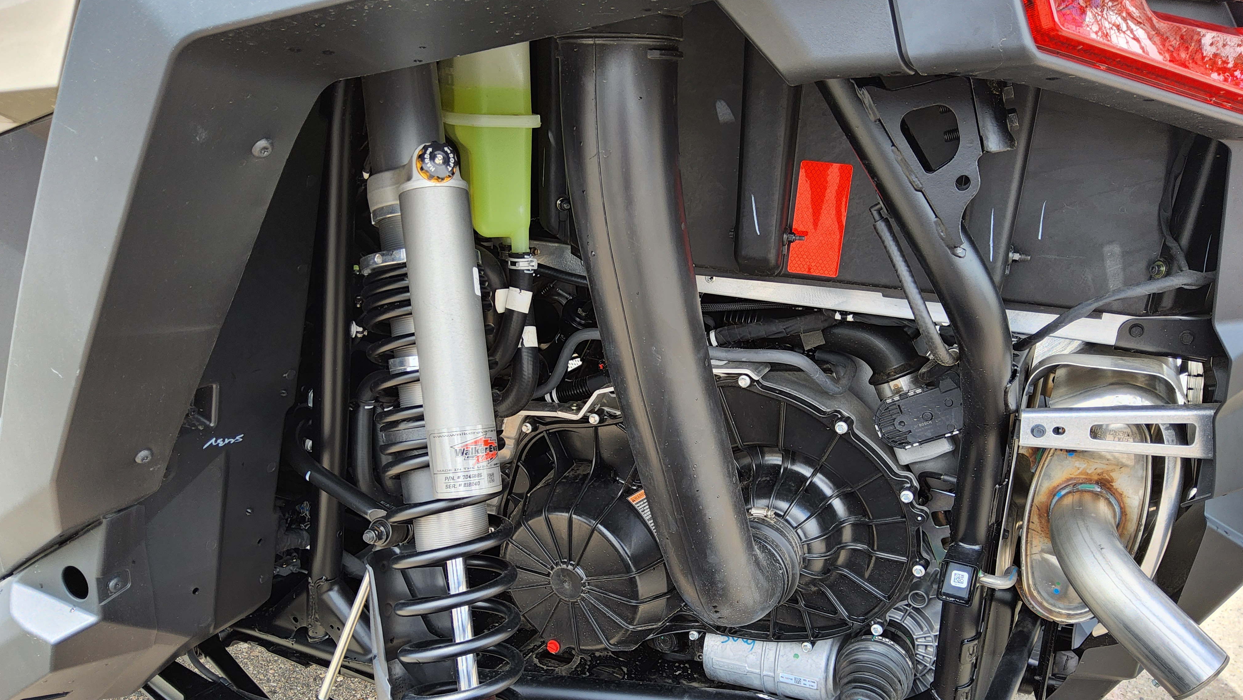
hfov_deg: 67.9
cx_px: 623
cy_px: 441
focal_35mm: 28
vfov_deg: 41.2
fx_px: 923
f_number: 2
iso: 32
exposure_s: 1/120
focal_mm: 3.08
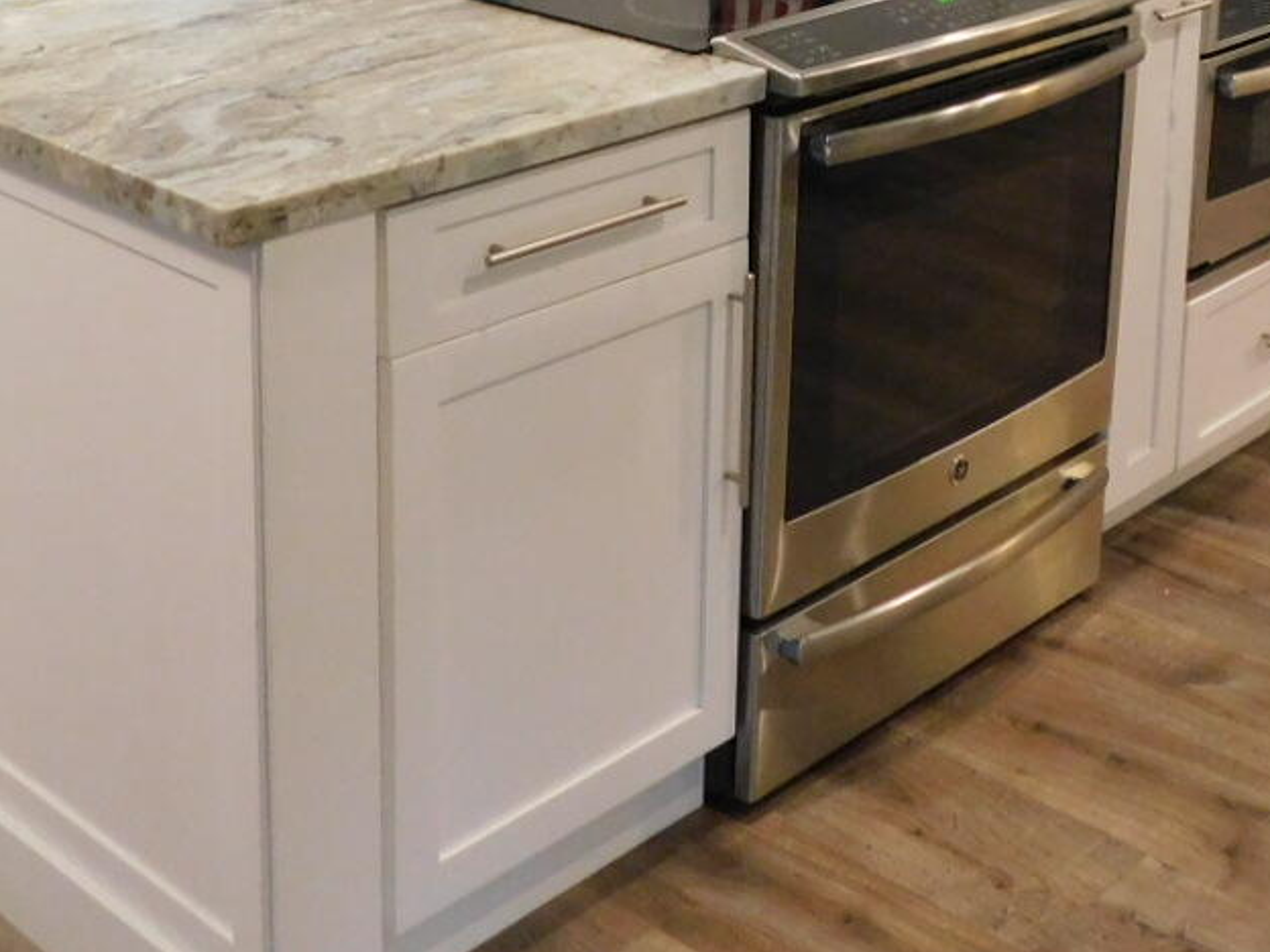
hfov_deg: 32.6
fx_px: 2165
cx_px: 780
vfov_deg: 23.1
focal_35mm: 59
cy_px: -132
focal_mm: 4
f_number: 3
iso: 400
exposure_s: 1/20
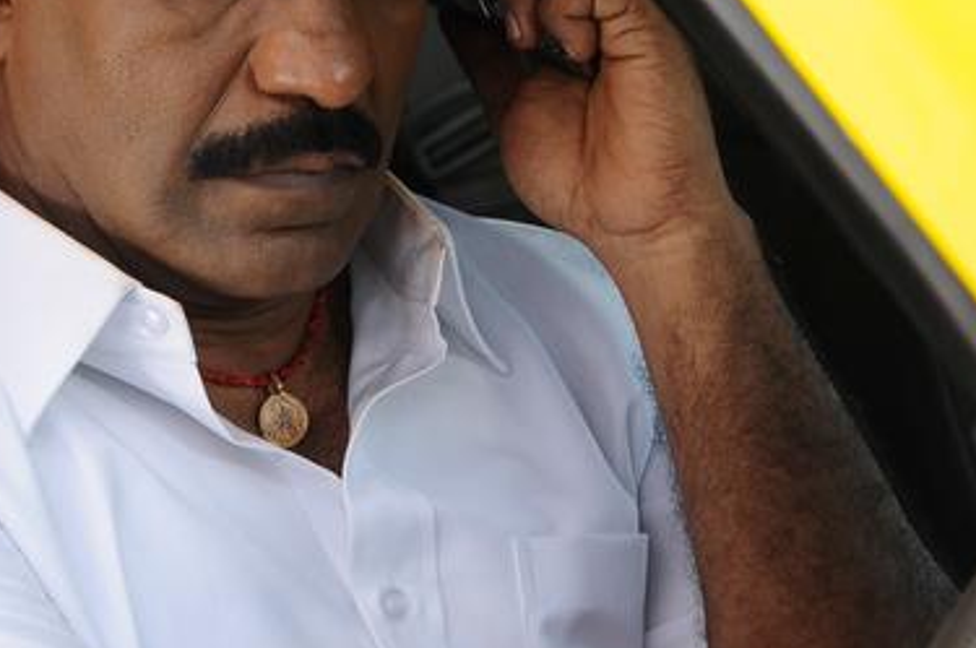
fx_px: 7316
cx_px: 88
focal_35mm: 270
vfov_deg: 5.1
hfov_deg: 7.6
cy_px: 164
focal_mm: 75
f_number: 7.1
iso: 250
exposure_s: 1/125
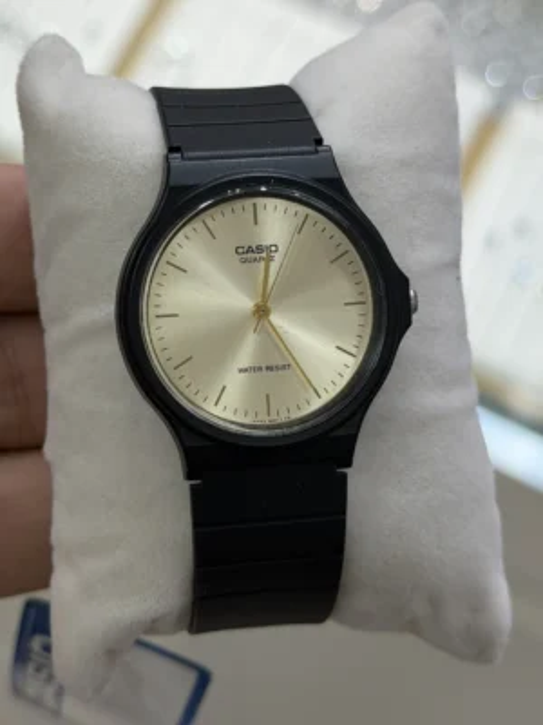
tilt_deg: -53.2
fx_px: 1004
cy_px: 362
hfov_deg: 30.3
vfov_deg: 39.7
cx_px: 272
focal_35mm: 48
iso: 64
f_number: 1.78
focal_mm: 6.76
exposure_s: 1/712
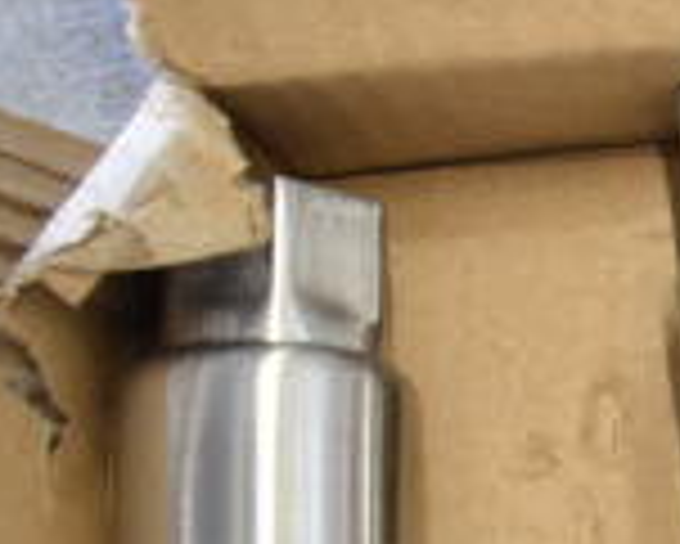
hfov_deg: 14.6
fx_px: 2296
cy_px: 650
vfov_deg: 13.2
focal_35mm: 114
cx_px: 1252
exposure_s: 1/80
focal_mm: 20
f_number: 3.5
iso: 1600
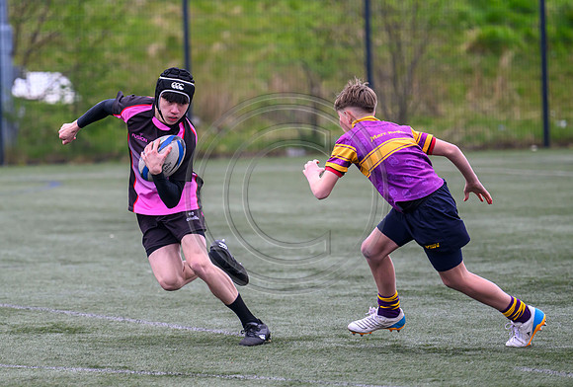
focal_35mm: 268
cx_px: 229
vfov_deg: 5.2
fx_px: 4279
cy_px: 189
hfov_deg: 7.7
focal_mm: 220
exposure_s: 1/2500
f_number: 4
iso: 1250
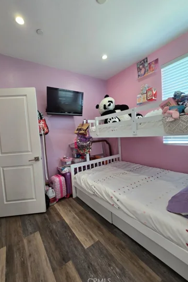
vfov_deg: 104.2
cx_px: 87
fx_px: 110
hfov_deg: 81.1
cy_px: 139
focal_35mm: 14
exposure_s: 1/60
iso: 100
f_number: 2.2
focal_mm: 2.2
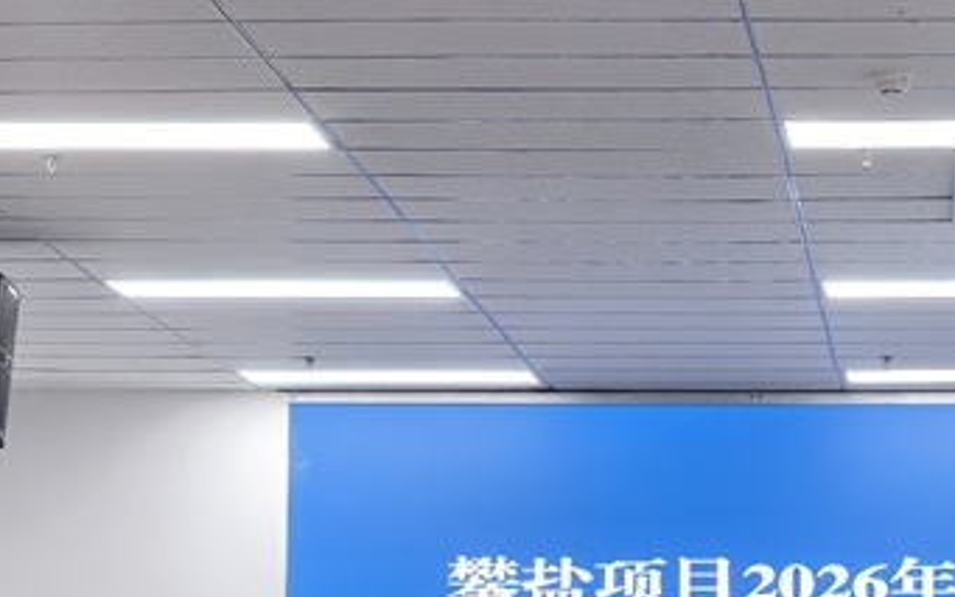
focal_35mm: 112
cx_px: 930
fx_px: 2915
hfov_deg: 18.2
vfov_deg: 11.6
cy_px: 617
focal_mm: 8.5
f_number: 4
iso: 320
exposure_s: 1/60
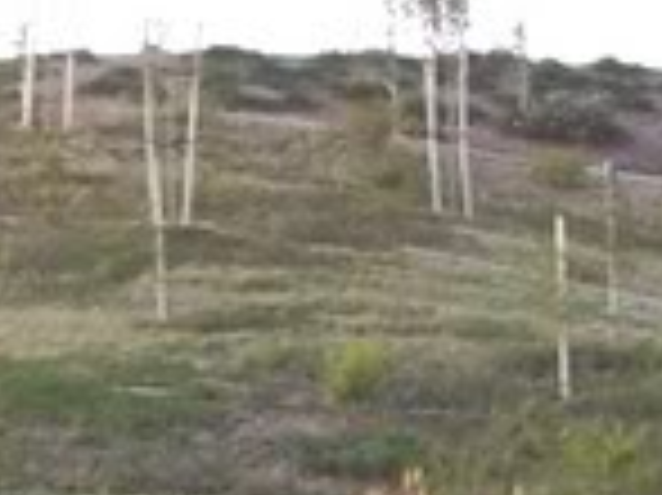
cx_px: -750
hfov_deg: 6.3
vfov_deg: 4.8
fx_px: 5809
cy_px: 1213
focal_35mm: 304
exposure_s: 1/90
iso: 140
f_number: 3.4
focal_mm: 10.7
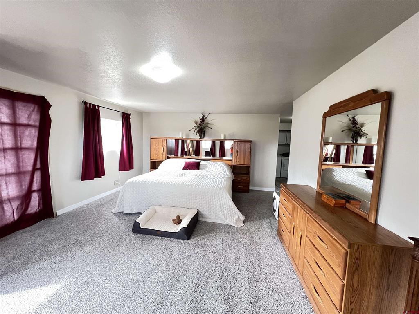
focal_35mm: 13
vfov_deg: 89.9
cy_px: 157
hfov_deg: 106.2
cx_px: 210
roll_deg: -2.3
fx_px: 157
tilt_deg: -5.0
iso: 500
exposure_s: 1/60
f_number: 1.8
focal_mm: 1.57
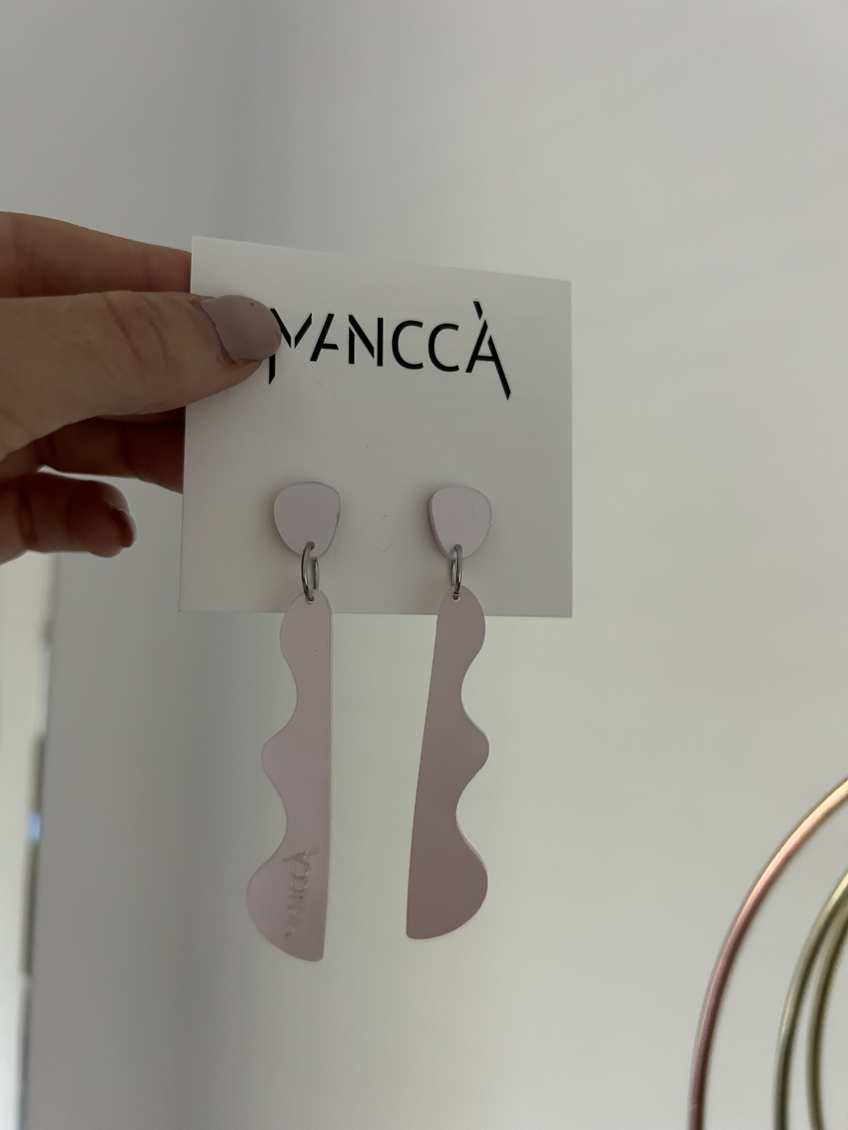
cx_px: 424
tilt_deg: +5.6
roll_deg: -2.1
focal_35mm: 26
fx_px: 849
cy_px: 565
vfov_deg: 67.3
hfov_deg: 53.1
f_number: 1.5
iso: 250
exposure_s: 1/60
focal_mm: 5.7
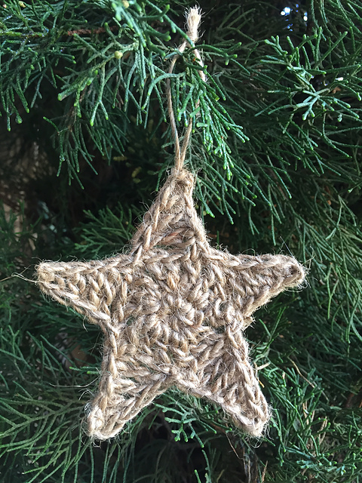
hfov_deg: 48.2
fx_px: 404
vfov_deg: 61.7
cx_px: 181
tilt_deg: -0.7
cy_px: 242
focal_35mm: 29
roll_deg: -1.1
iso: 80
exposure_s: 1/30
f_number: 2.2
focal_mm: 4.15
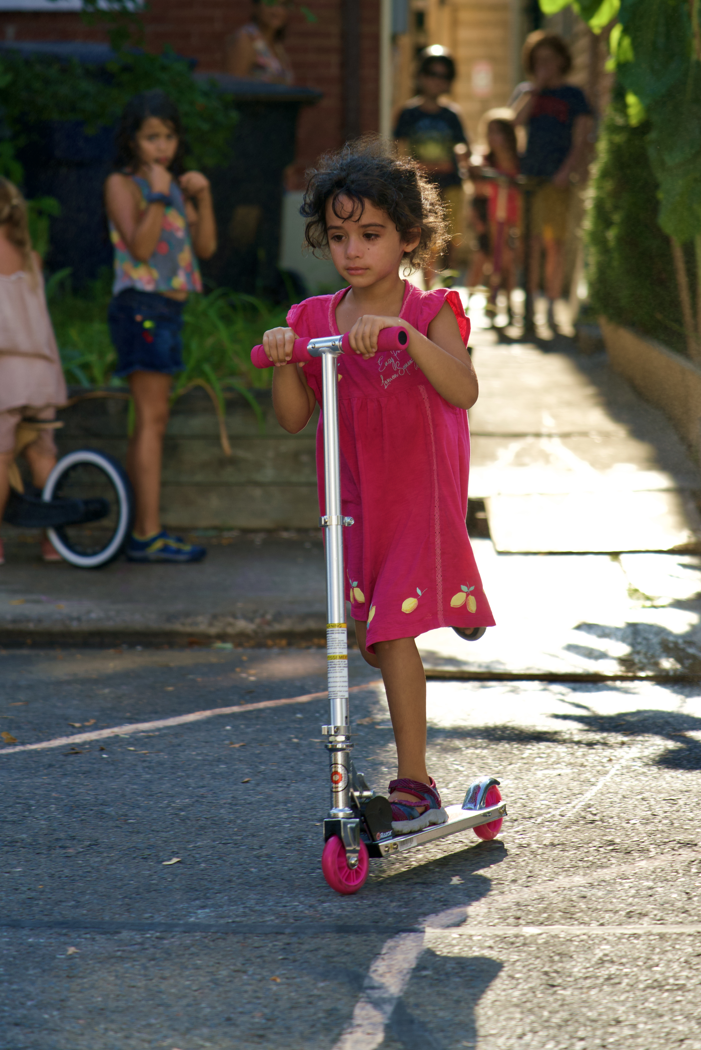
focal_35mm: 117
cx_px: 336
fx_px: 3416
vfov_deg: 17.5
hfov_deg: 11.7
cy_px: 470
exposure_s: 1/250
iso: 200
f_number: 4
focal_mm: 105
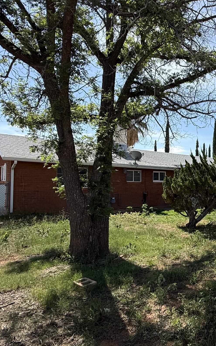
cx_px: 226
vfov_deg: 66.5
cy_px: 177
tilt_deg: +2.7
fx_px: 264
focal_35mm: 28
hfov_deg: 38.5
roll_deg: -1.0
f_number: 2.2
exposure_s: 1/1656
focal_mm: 2.22
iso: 50
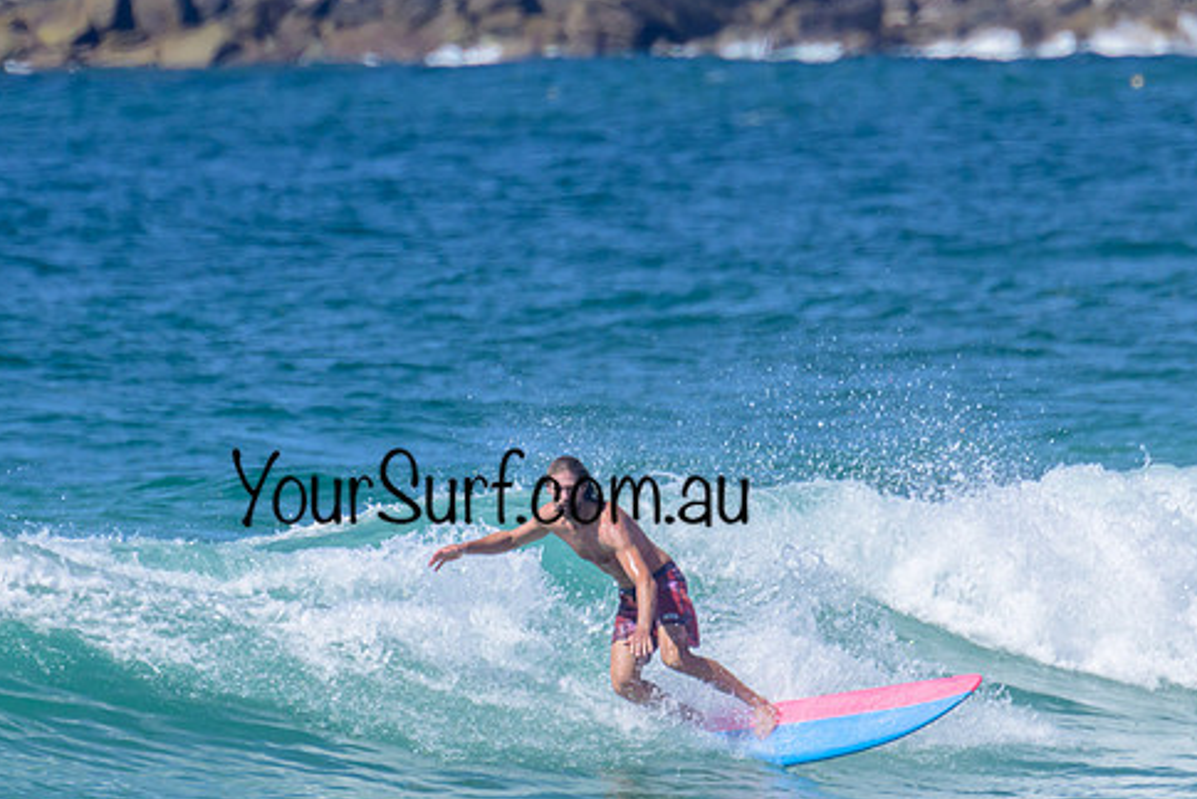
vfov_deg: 1.0
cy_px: 497
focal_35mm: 1315
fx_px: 43734
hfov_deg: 1.6
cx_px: 445
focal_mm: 800
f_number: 11
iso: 900
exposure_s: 1/2000
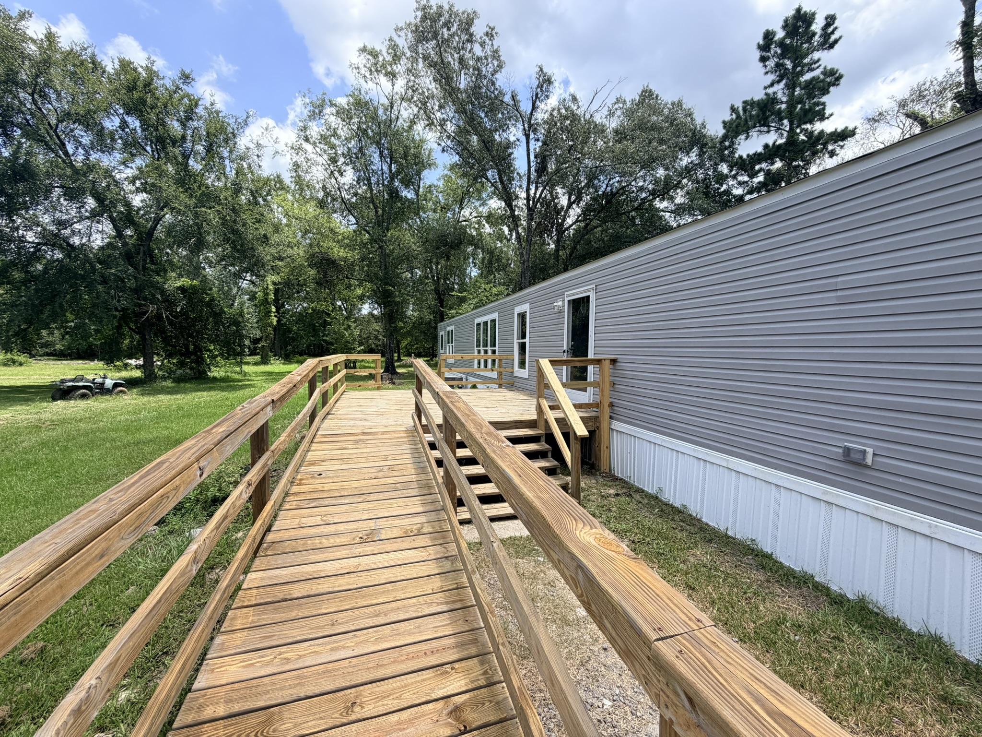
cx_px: 491
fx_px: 397
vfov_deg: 85.7
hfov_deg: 102.1
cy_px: 368
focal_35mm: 14
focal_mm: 2.22
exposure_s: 1/770
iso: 40
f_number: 2.2
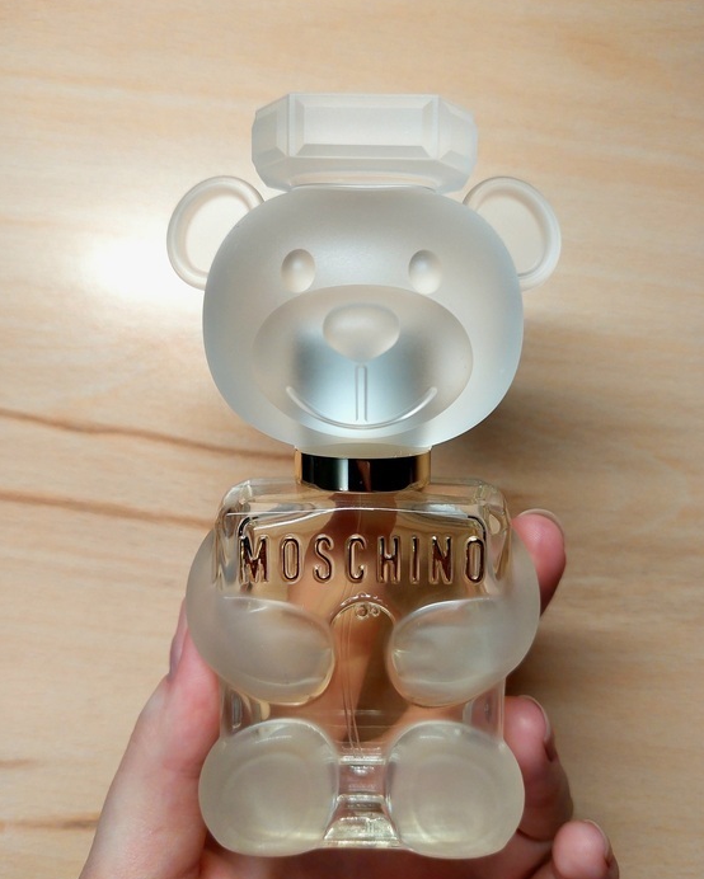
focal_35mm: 26
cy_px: 450
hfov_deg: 54.9
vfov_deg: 66.0
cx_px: 361
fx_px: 677
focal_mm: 5.23
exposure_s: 1/100
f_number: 1.8
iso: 80
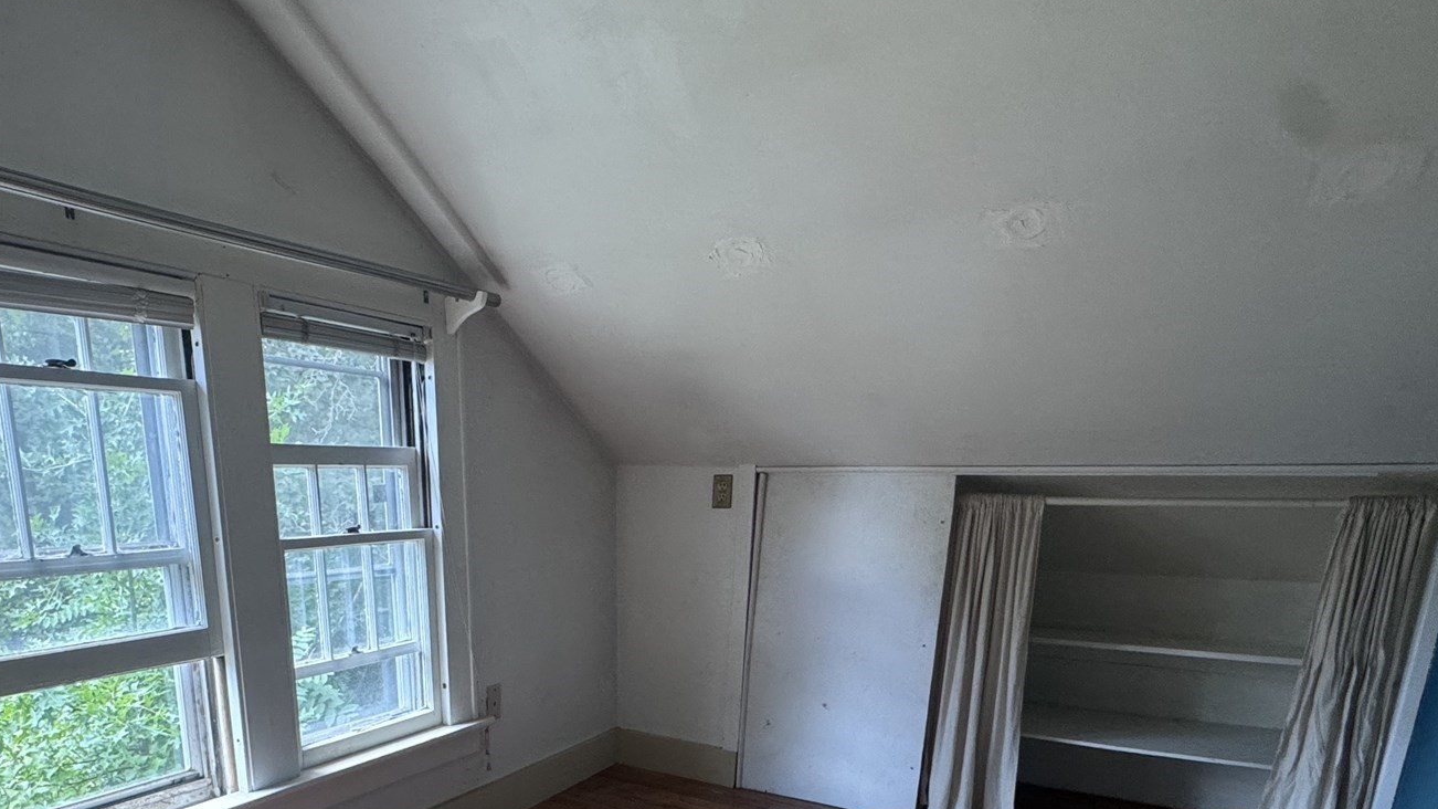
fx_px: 915
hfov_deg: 74.7
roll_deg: -0.7
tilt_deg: -15.0
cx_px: 521
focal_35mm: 24
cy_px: 714
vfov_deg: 43.9
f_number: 2.2
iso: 250
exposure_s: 1/99
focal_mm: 2.22
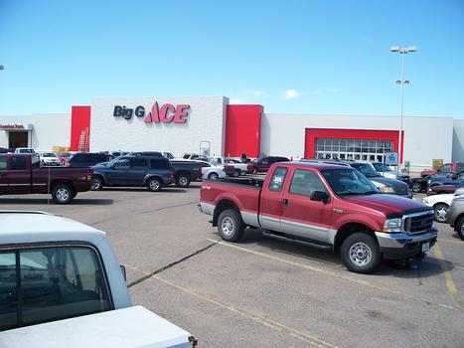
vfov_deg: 39.6
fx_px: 482
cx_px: 232
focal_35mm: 36
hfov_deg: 51.4
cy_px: 174
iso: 64
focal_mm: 7.54
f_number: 2.8
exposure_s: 1/640
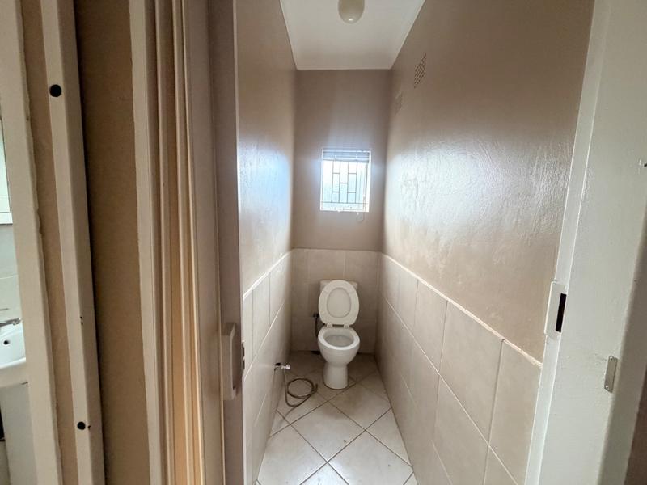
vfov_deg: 85.7
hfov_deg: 102.1
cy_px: 242
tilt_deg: -7.2
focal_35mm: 14
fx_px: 262
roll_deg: -1.5
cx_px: 324
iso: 500
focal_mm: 2.22
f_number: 2.2
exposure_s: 1/60
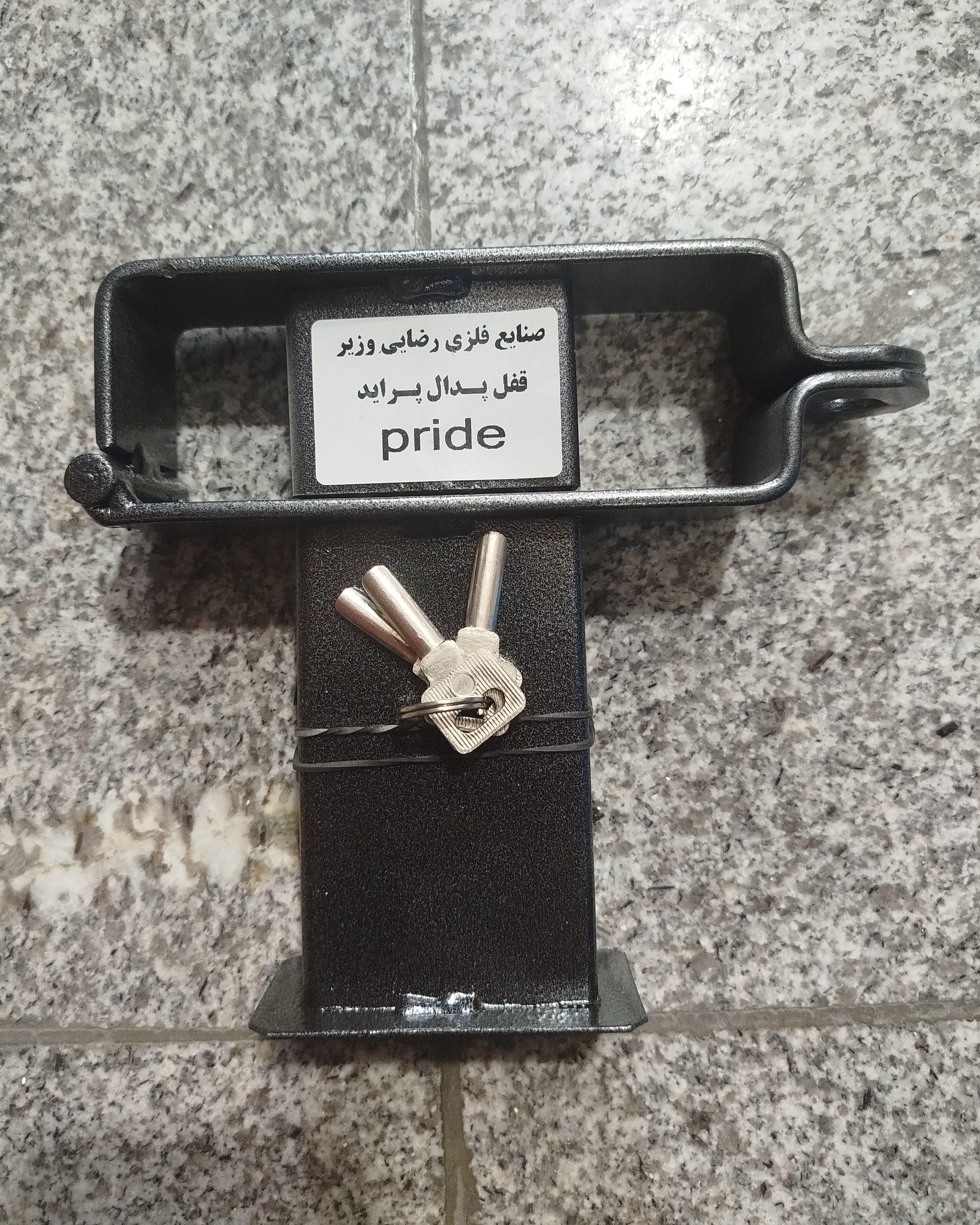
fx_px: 943
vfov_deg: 65.9
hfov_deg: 54.9
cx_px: 474
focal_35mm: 26
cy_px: 554
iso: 250
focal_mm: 5.31
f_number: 1.7
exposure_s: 1/33
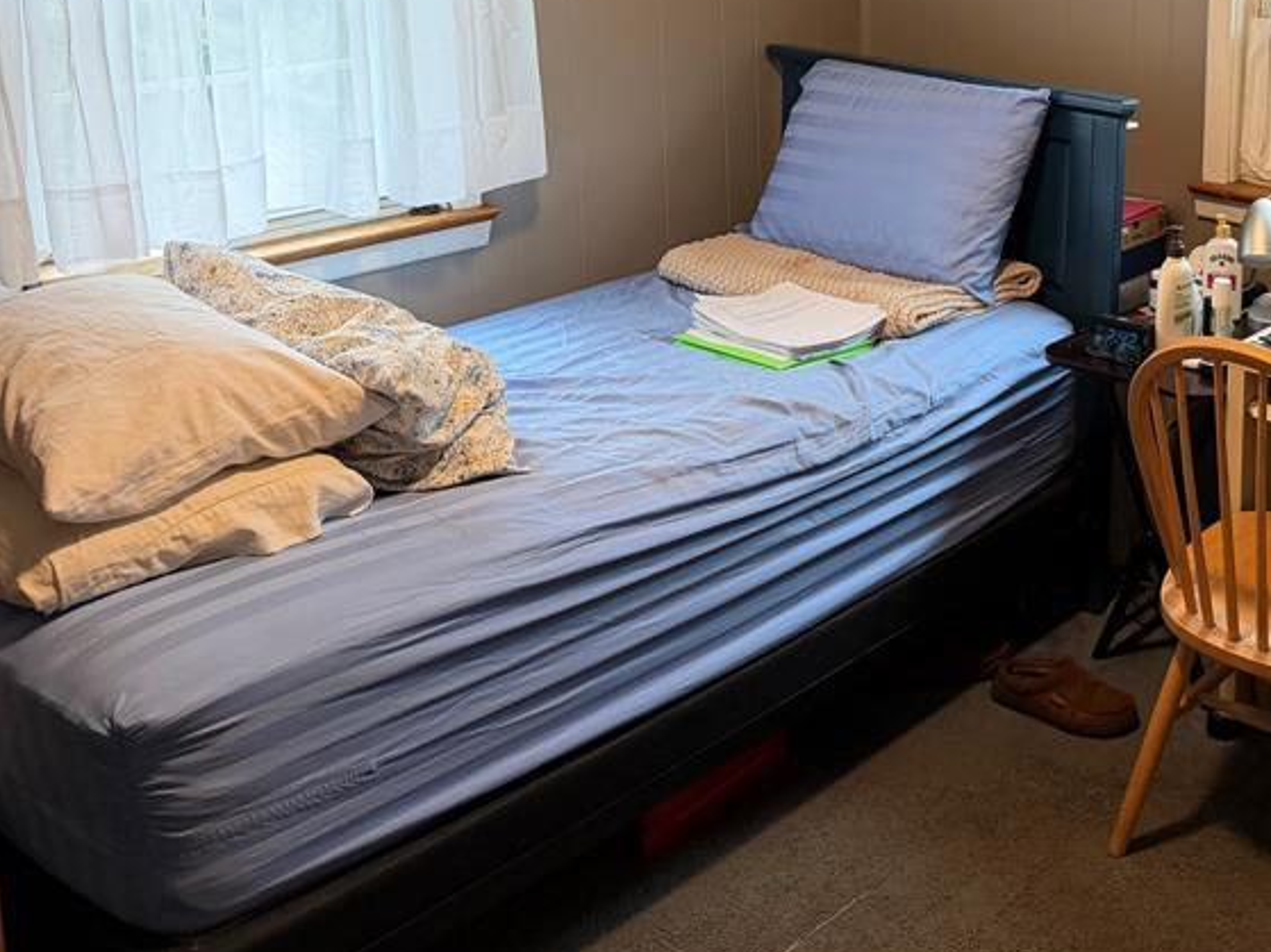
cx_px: 1089
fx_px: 1615
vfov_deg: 31.5
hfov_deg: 40.4
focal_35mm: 44
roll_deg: -1.2
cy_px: 111
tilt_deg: -11.4
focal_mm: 6.76
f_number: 1.78
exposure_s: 1/60
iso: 200
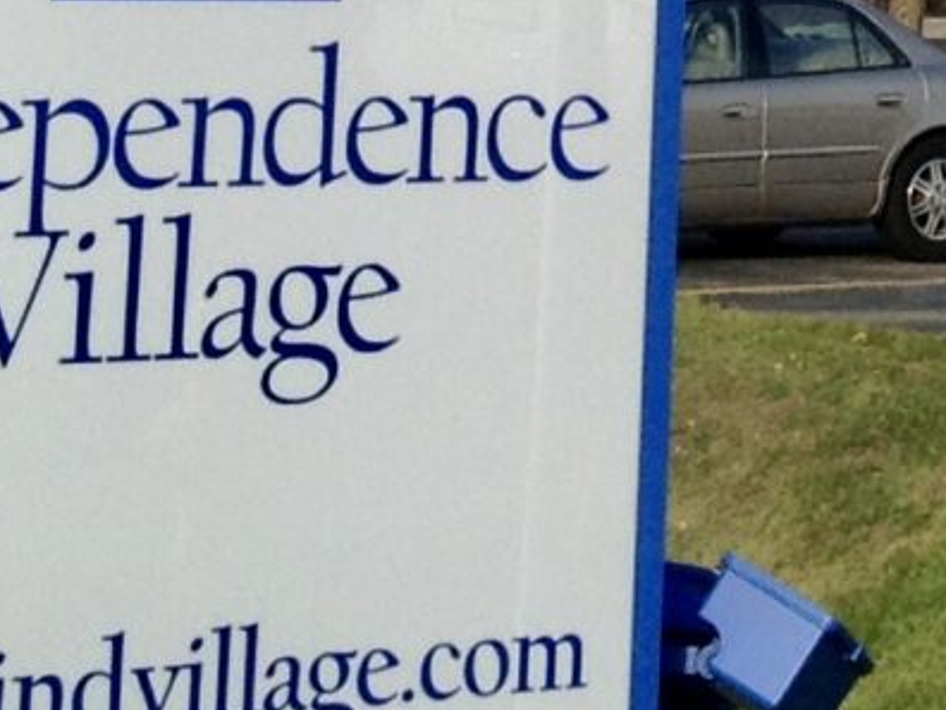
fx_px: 6176
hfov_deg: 8.6
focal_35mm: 226
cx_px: 1233
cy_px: -777
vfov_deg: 6.4
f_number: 2.4
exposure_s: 1/1255
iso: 50
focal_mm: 4.28
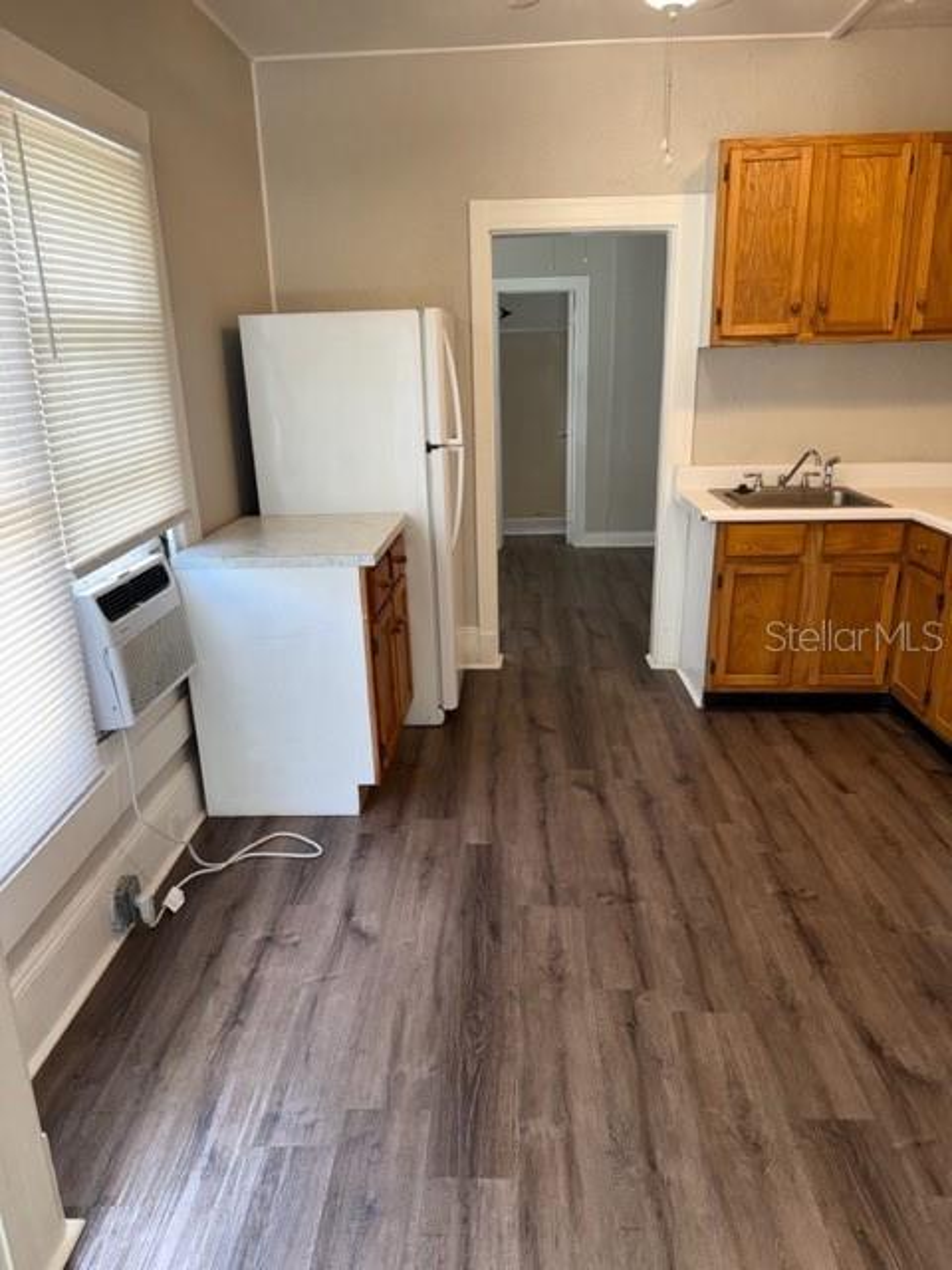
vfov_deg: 71.6
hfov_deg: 56.8
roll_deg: +2.2
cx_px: 476
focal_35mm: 24
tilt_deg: -16.2
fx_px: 880
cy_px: 635
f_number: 1.78
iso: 125
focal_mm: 6.76
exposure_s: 1/120
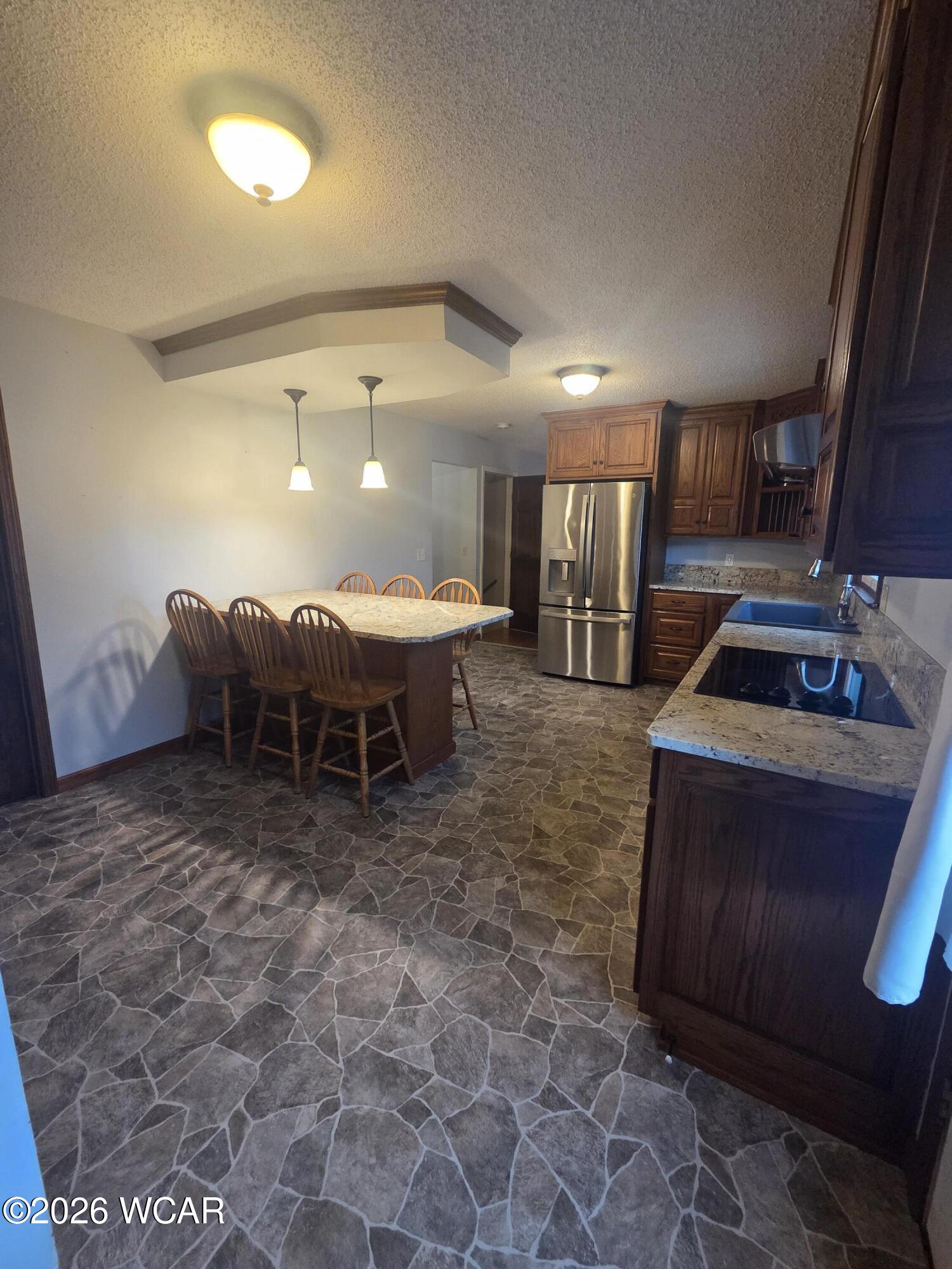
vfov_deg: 106.2
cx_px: 476
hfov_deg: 89.9
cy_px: 634
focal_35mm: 13
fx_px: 477
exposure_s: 1/60
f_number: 2.2
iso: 500
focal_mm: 2.2
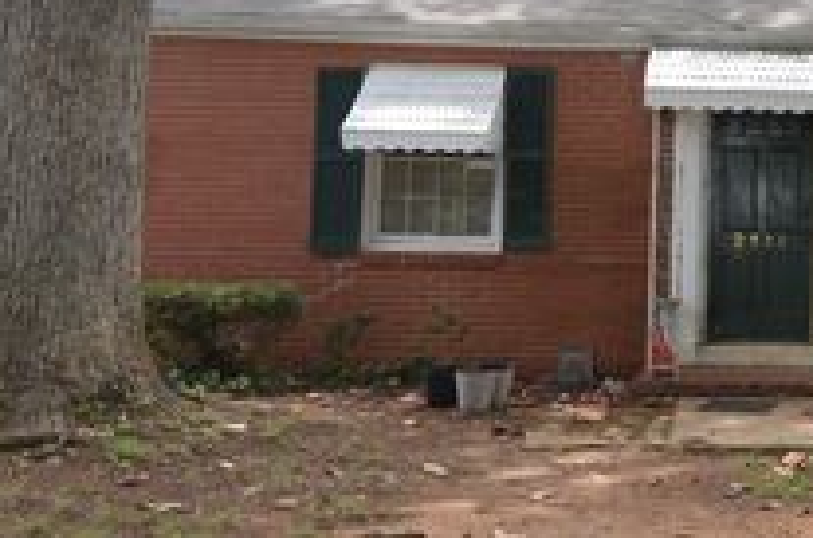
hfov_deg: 31.4
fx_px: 1307
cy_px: 67
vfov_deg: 22.8
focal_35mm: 58
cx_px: 848
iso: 140
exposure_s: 1/125
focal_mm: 16
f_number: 5.6
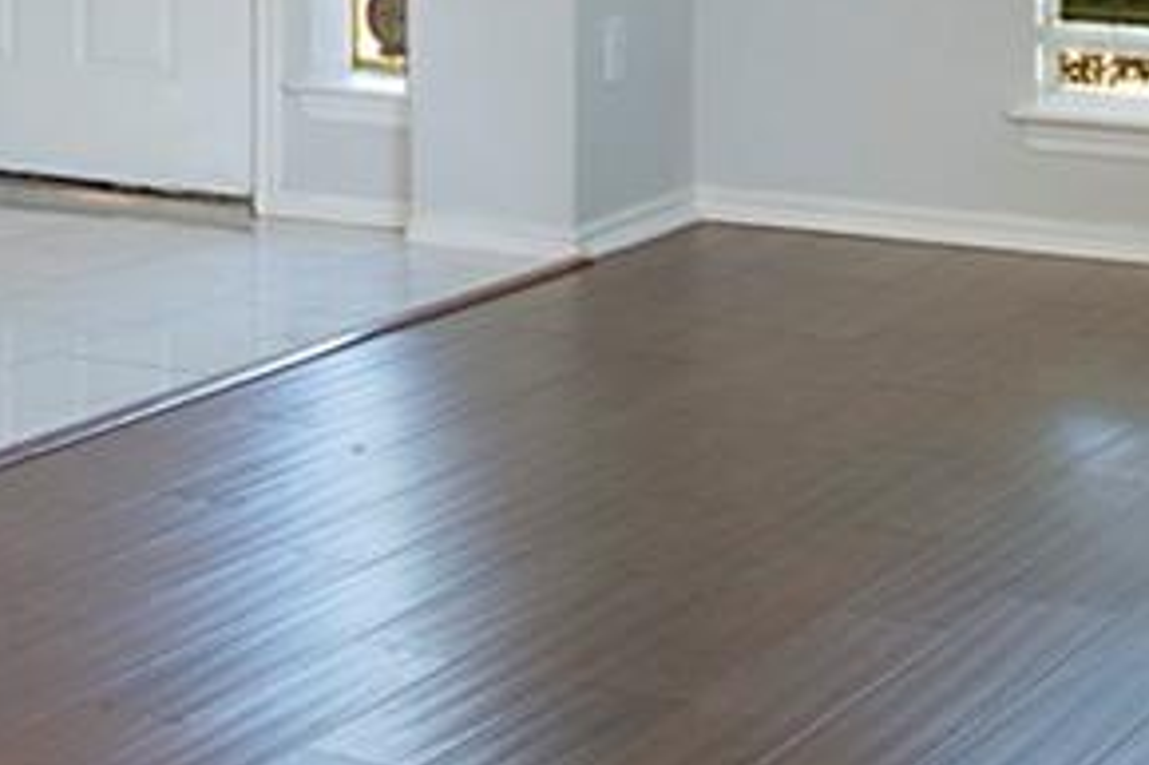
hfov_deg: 16.4
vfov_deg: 12.3
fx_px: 3381
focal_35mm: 106
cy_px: -388
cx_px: -864
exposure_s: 1/15
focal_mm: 10
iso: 100
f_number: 11
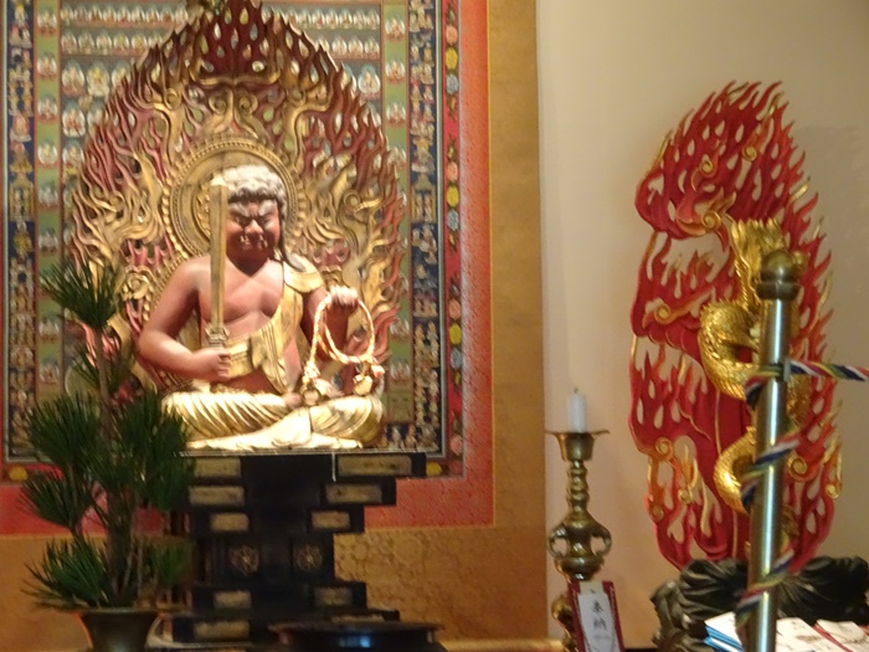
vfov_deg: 10.7
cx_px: 434
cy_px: 326
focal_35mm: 139
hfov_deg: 14.2
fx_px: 3489
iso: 1250
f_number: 5.6
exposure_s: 1/10
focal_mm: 23.73
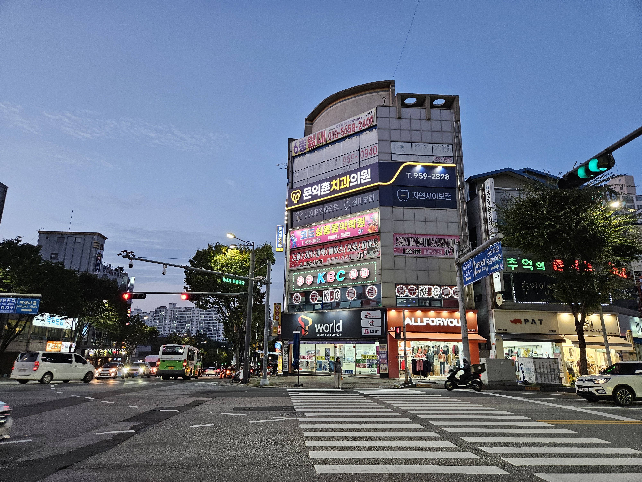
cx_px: 321
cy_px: 241
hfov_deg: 73.9
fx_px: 427
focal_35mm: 23
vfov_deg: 58.9
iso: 250
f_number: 1.8
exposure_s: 1/120
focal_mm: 5.4
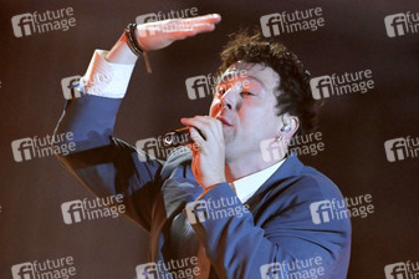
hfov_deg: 3.1
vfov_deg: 2.1
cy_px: 178
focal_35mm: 669
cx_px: 185
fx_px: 7779
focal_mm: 500
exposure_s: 1/640
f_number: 6.3
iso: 12800
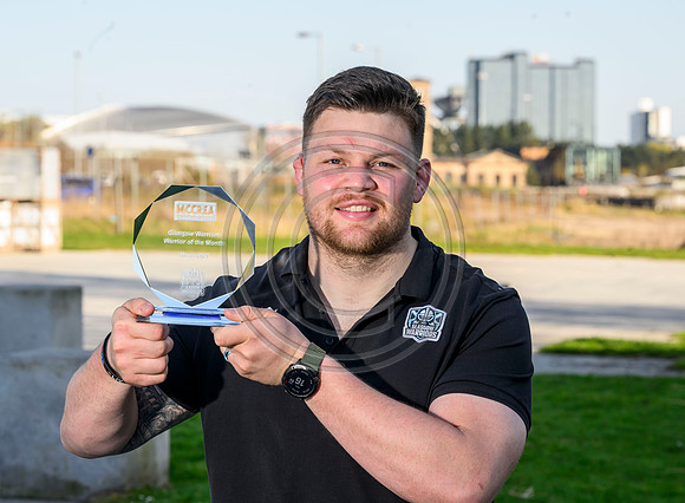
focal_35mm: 133
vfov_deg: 11.0
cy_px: 252
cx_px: 308
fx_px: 2620
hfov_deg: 14.9
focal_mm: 125
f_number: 10
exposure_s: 1/250
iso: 320
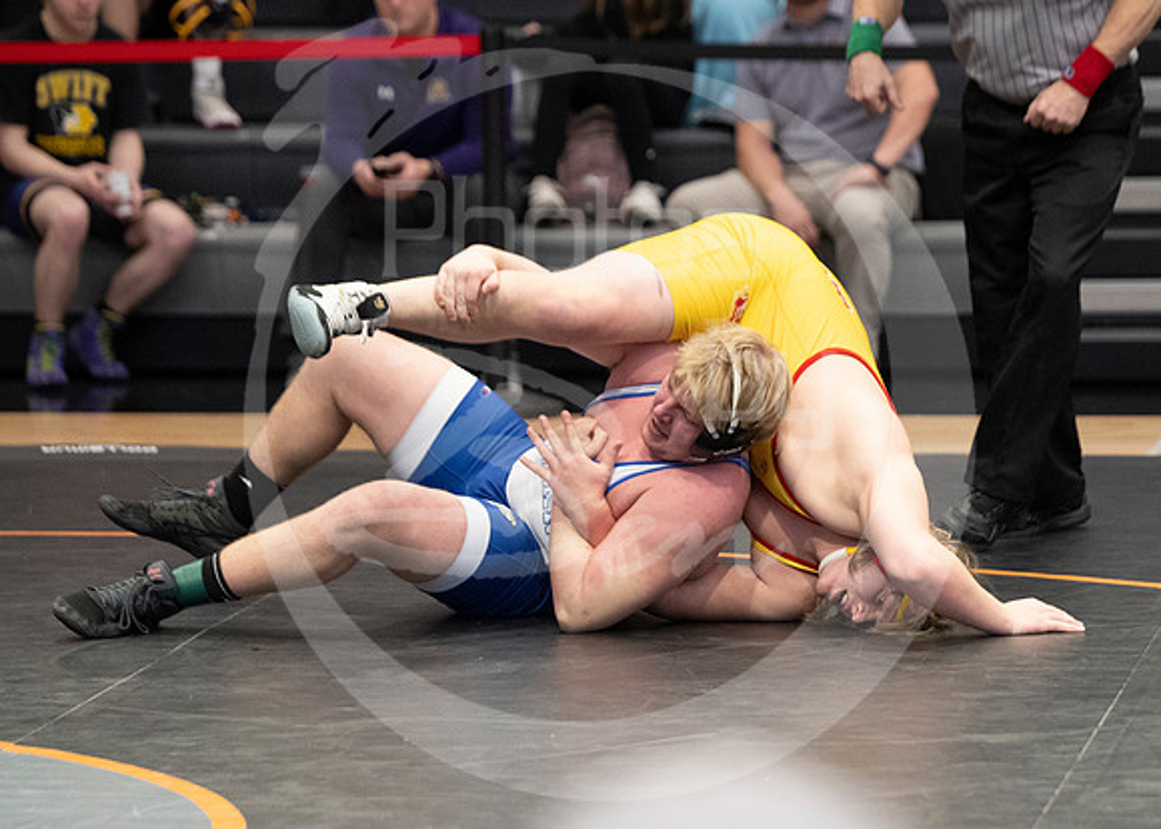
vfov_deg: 6.8
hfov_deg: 9.5
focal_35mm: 212
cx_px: 706
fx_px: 7003
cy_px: 538
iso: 3200
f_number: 2.8
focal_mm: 125
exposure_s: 1/1000
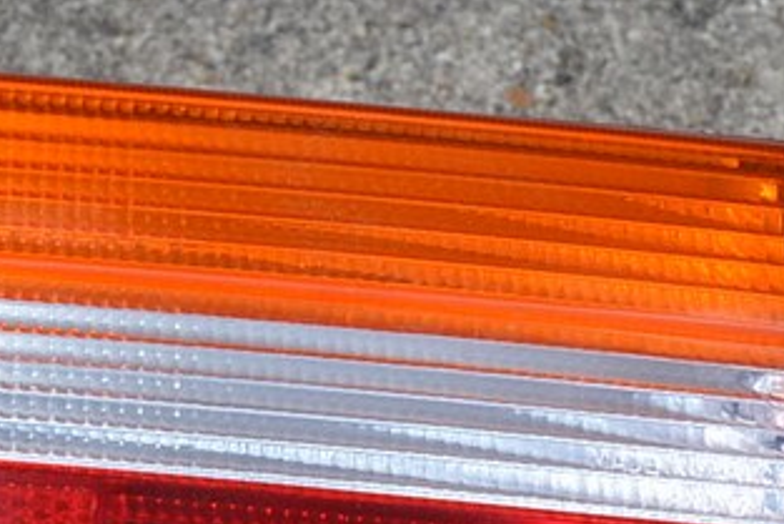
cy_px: 795
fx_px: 3660
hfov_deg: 12.0
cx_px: -130
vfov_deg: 8.0
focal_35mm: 168
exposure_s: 1/125
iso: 110
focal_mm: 26
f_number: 5.6
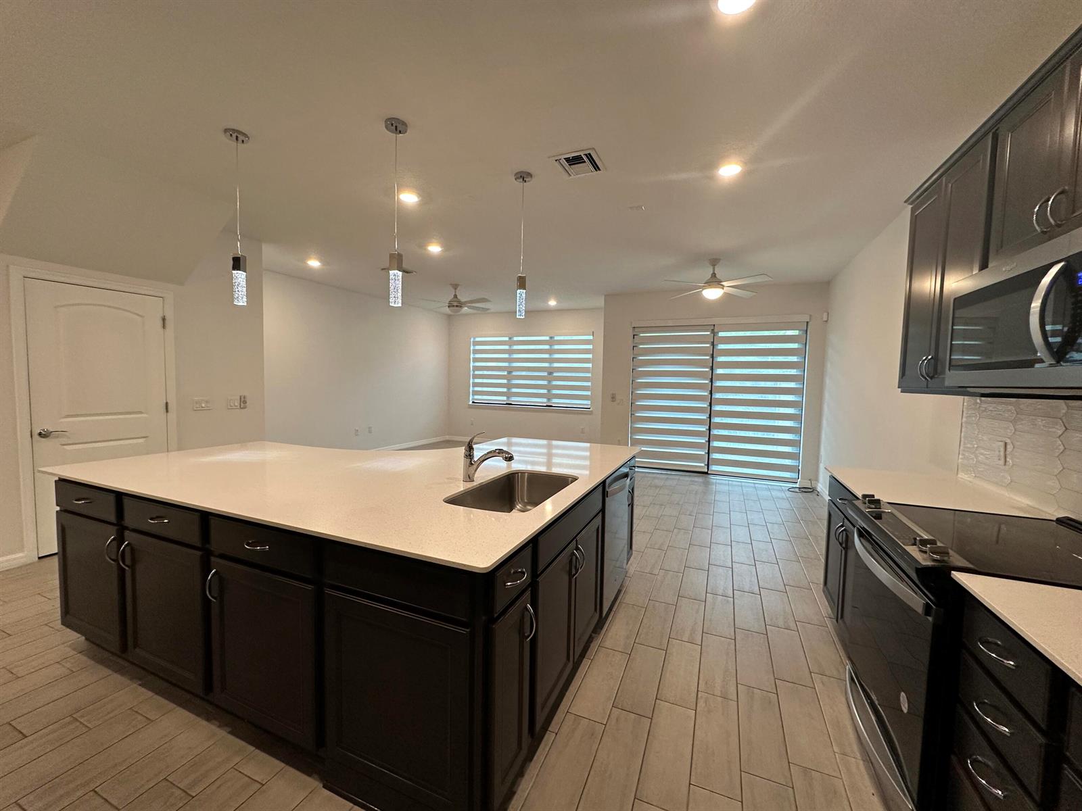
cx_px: 541
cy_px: 406
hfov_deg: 102.1
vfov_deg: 85.7
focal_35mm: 14
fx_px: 438
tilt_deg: -3.7
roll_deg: -1.2
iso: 200
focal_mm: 2.22
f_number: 2.2
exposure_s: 1/120
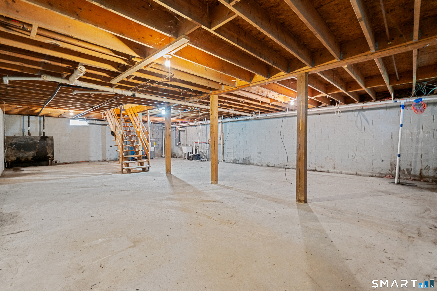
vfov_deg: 73.7
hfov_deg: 96.7
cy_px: 146
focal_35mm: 16
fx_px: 194
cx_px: 218
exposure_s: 3.2
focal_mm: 16
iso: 200
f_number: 9
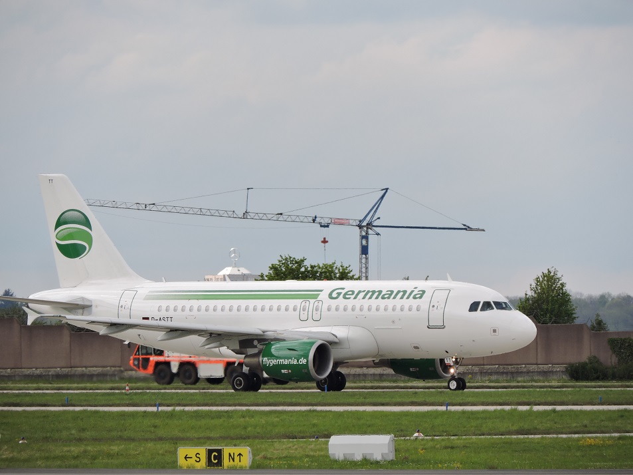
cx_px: 316
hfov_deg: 3.3
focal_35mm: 600
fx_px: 10968
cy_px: 238
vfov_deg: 2.5
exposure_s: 1/400
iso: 100
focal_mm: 107
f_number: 4.9
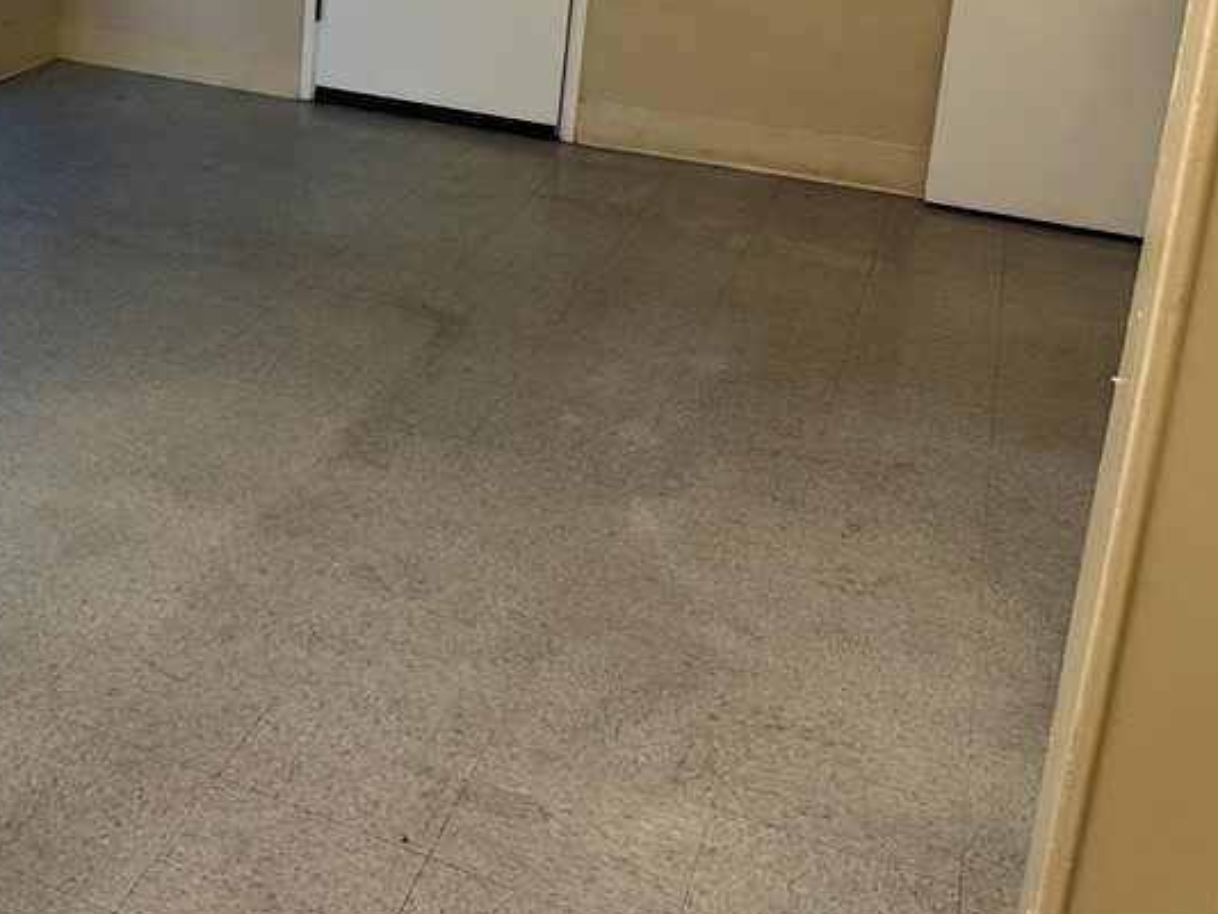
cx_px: 75
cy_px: 52
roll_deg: -2.0
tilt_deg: -13.5
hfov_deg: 37.9
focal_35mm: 46
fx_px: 1619
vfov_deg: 29.9
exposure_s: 1/120
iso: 80
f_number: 1.78
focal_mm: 6.86
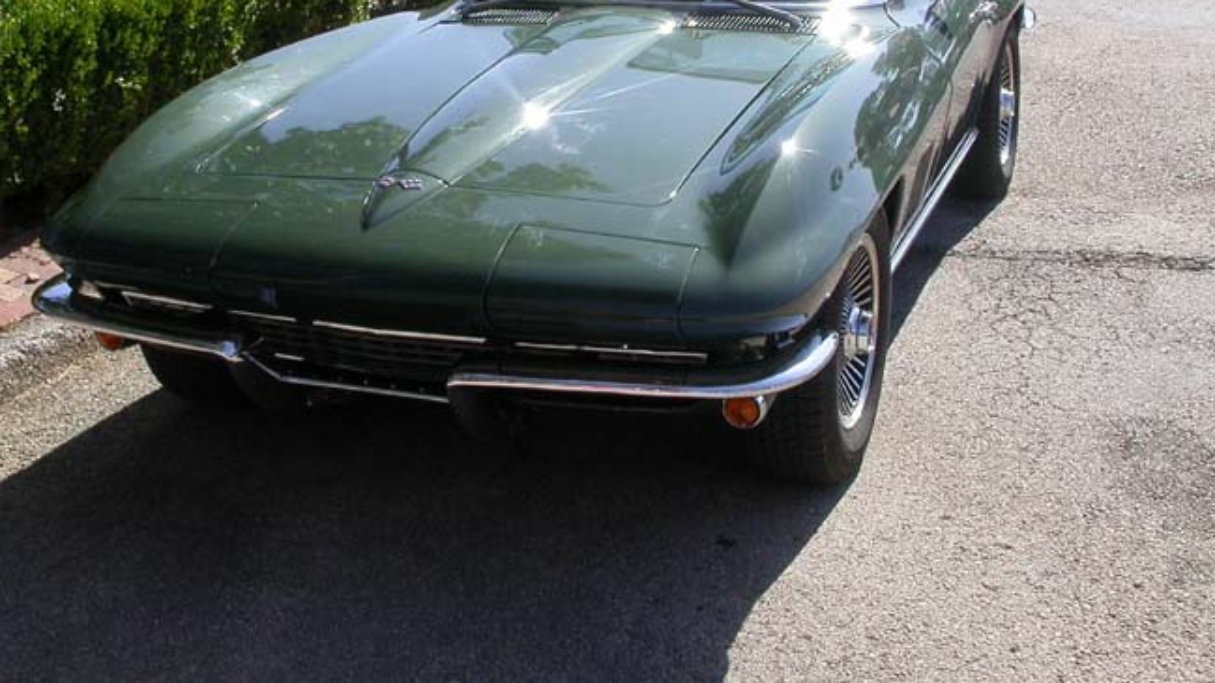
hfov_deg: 40.5
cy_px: 153
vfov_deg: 23.2
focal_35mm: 51
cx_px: 522
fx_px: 1643
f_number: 6.7
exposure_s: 1/225
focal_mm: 7.85
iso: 100
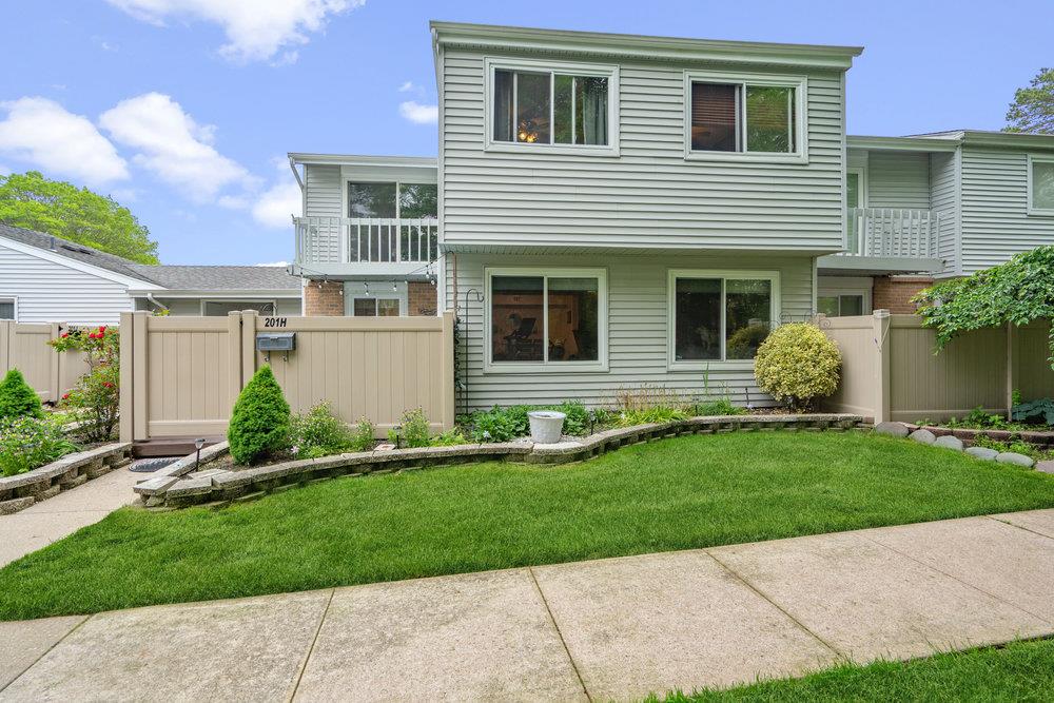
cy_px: 352
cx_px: 527
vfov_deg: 73.8
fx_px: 468
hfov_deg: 96.7
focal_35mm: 16
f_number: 5.6
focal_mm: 16
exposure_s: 1/200
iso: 250
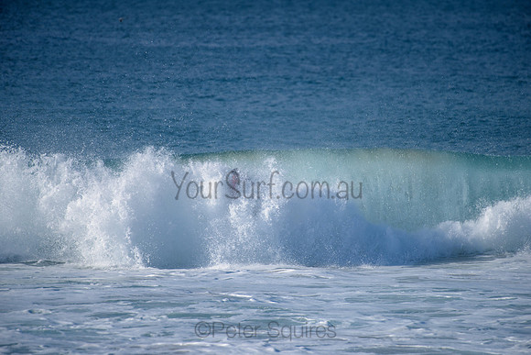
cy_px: 178
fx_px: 7632
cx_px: 266
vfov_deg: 2.7
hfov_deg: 4.0
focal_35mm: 517
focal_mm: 500
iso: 200
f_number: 5.6
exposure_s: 1/2000
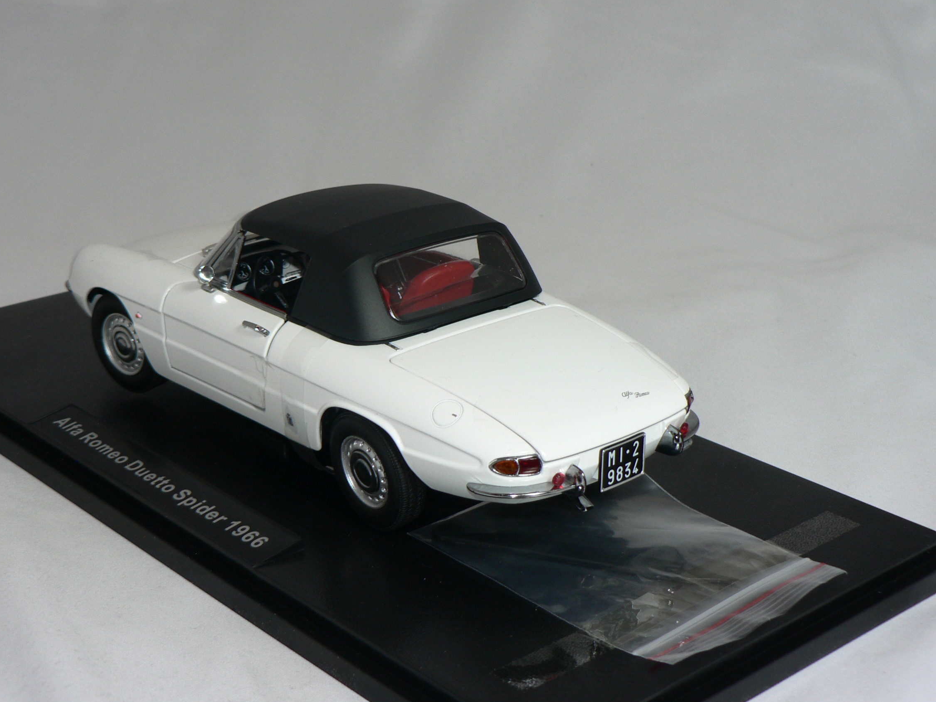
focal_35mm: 59
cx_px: 419
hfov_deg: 32.7
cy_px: 316
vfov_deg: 24.8
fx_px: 1595
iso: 80
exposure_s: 1/60
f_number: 2.8
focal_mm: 8.7
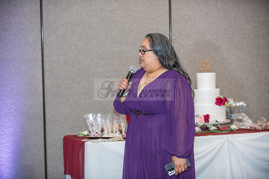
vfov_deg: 13.0
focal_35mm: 105
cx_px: 134
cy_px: 90
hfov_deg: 19.5
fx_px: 785
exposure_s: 1/250
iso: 3200
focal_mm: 105
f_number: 2.8
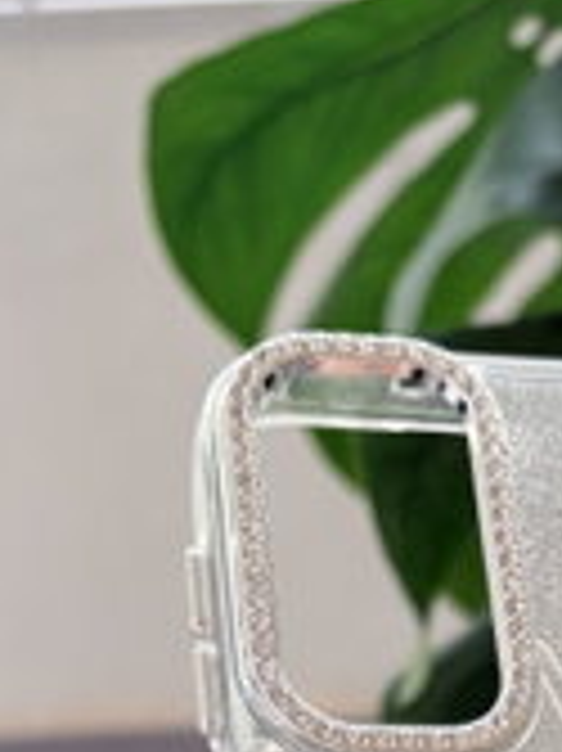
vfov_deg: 20.8
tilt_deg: -48.6
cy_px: 1060
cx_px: 562
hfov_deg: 17.3
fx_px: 1799
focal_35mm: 83
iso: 80
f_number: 1.6
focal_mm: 5.96
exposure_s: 1/122
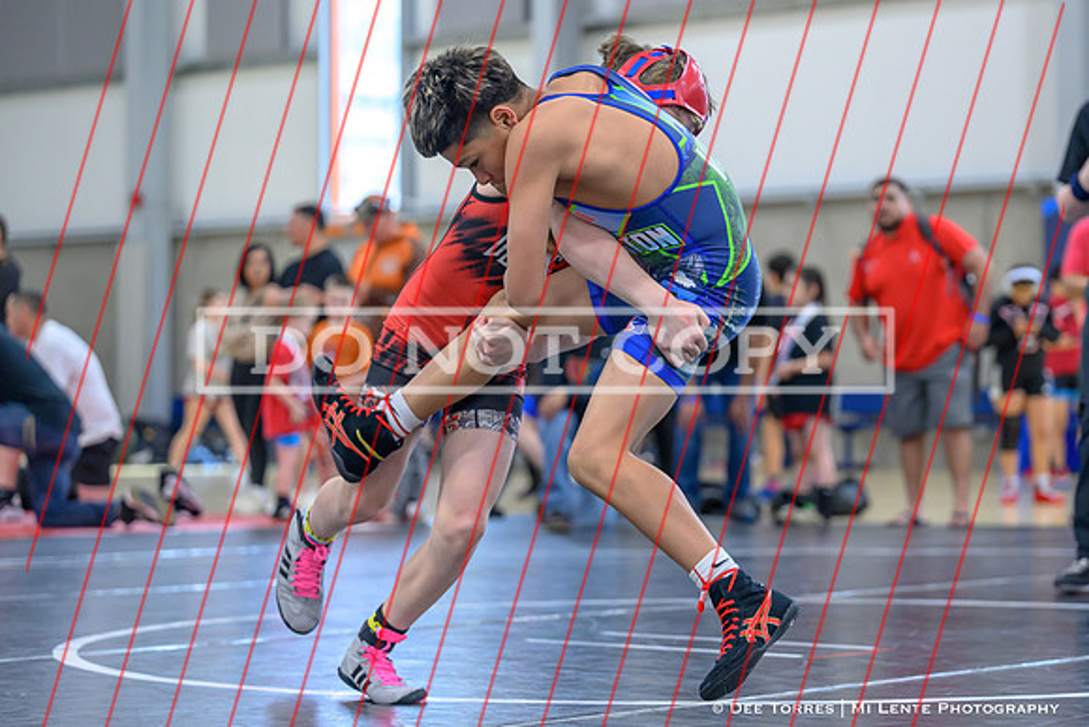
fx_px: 3150
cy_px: 365
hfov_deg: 19.6
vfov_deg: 13.2
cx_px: 639
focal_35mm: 104
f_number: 2.8
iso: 1800
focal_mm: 83
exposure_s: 1/800
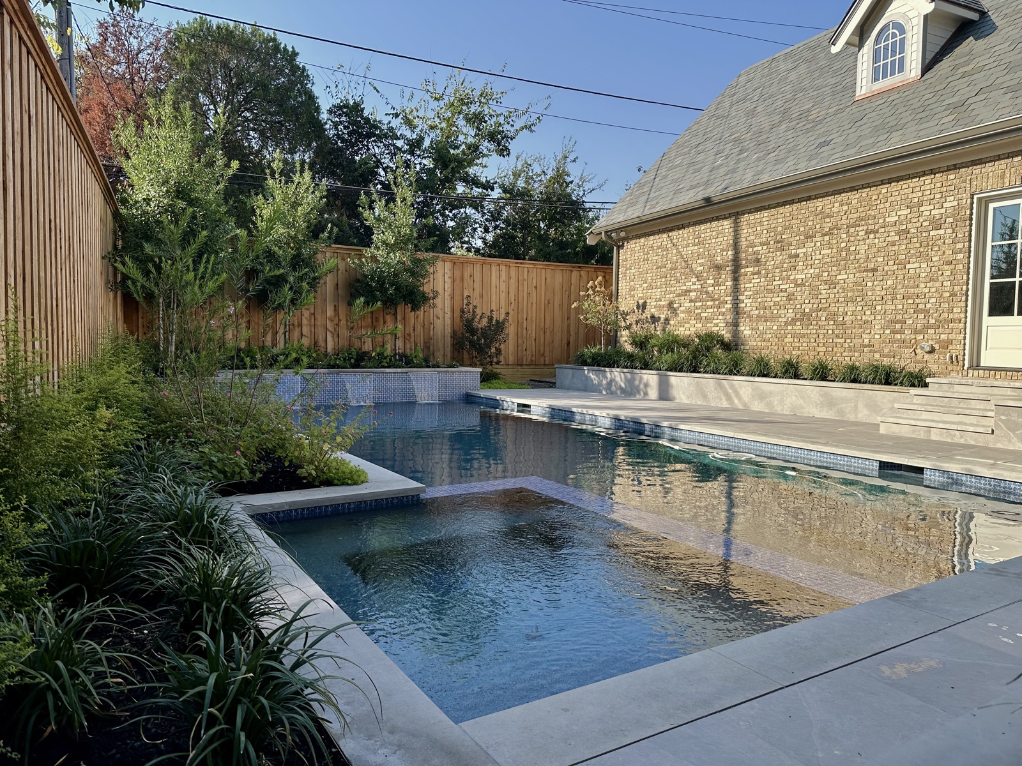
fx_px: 709
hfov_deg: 71.6
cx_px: 511
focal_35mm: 24
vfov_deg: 56.8
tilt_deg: -4.7
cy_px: 383
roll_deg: -0.8
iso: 80
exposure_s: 1/2110
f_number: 1.78
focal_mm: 6.86
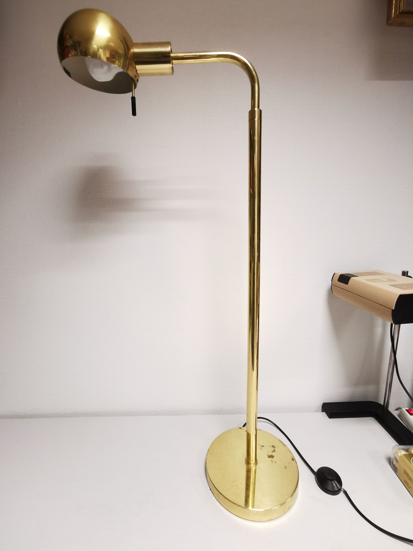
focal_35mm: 17
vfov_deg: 91.0
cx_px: 206
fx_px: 270
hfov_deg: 74.7
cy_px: 276
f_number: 2.2
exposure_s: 1/25
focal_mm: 2.26
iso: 320
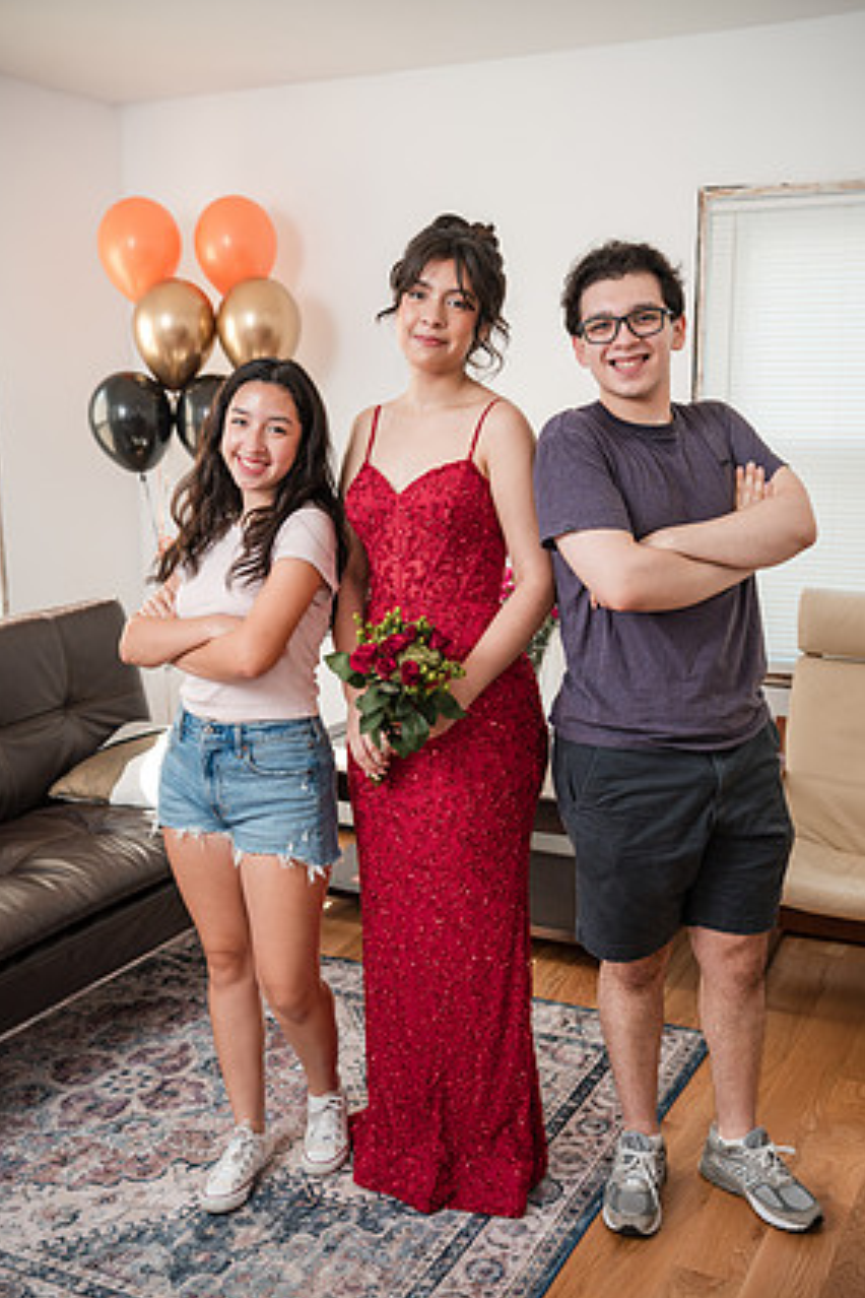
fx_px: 1369
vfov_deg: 50.7
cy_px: 676
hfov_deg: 35.1
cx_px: 448
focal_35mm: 38
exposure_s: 1/250
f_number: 3.2
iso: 1000
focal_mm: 36
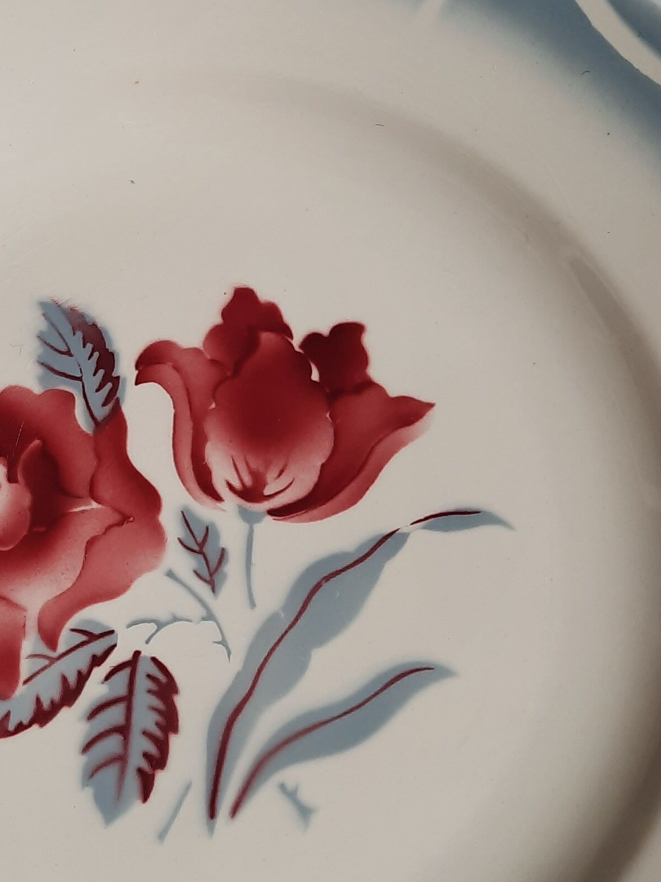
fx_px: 1604
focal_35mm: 63
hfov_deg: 23.0
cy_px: 428
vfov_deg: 30.7
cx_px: 151
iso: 40
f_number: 2
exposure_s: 1/100
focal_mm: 4.6
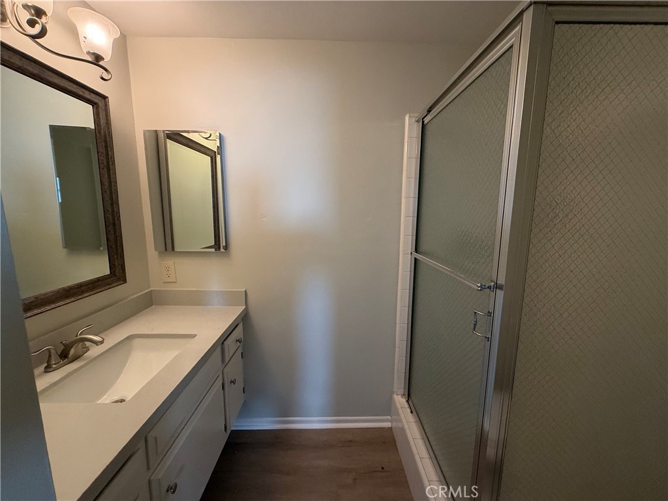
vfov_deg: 85.7
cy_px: 250
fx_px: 270
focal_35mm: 14
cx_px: 334
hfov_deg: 102.1
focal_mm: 2.22
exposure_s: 1/120
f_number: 2.2
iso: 250
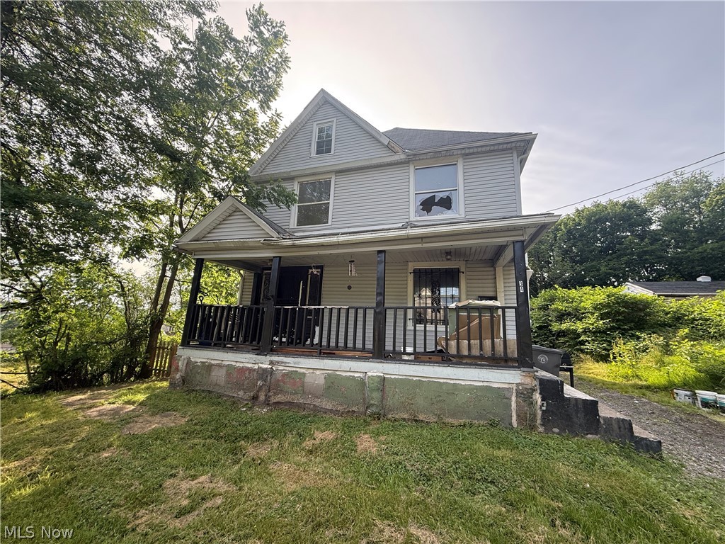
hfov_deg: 102.1
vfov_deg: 85.7
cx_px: 362
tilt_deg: +11.8
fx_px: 293
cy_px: 272
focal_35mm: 14
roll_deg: -2.6
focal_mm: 2.22
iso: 64
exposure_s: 1/308
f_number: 2.2
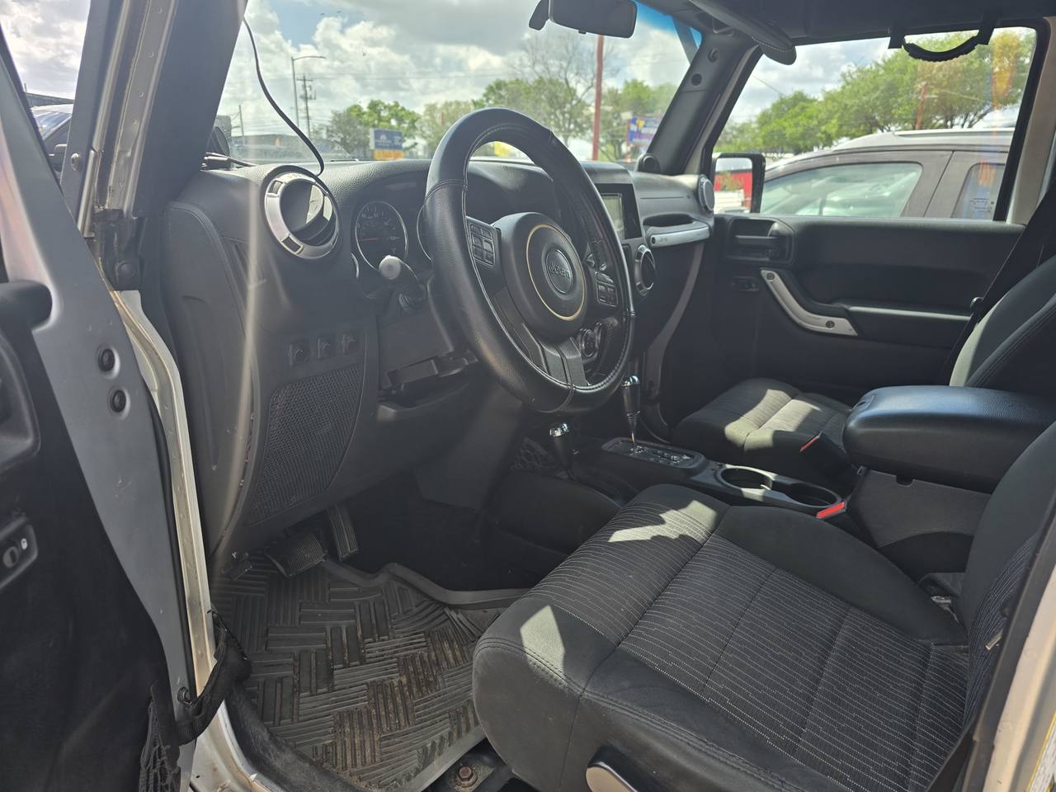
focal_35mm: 23
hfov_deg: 73.9
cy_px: 396
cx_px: 528
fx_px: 702
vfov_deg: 58.9
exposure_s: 1/277
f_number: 1.7
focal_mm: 6.3
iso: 12
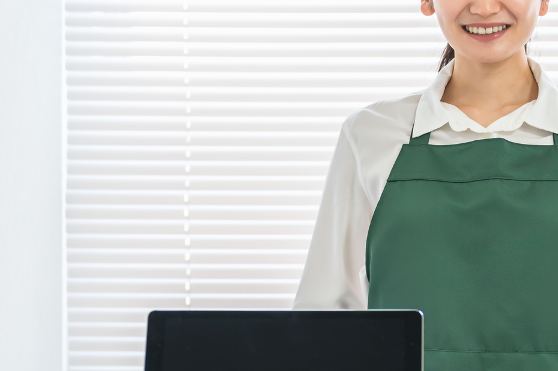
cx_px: 482
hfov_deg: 13.2
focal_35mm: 155
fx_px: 2402
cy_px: 248
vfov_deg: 8.8
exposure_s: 1/500
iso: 800
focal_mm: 75
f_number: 2.5
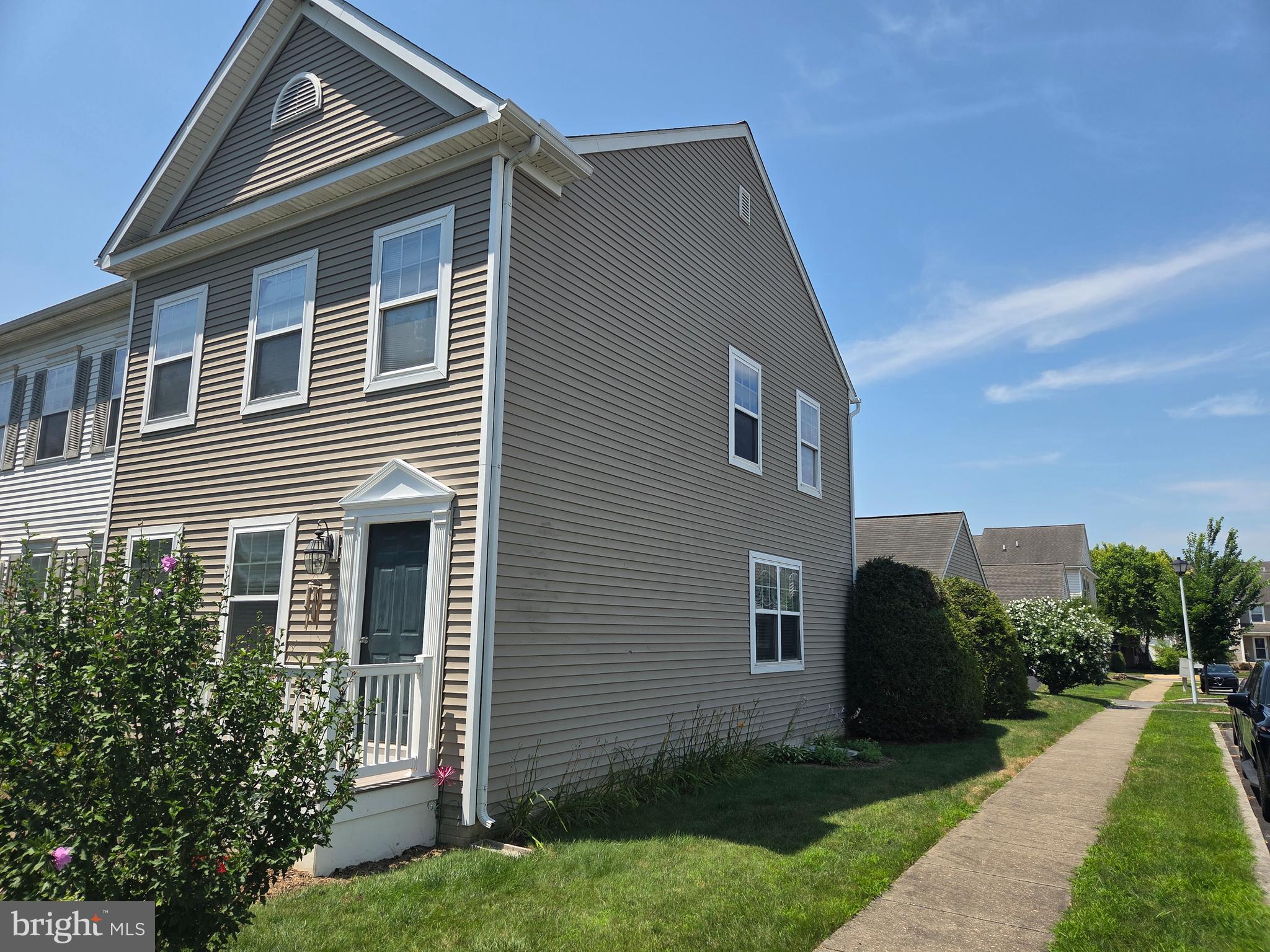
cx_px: 635
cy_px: 476
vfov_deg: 58.9
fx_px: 844
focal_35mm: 23
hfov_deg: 73.9
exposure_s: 1/4771
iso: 80
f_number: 1.8
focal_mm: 5.4
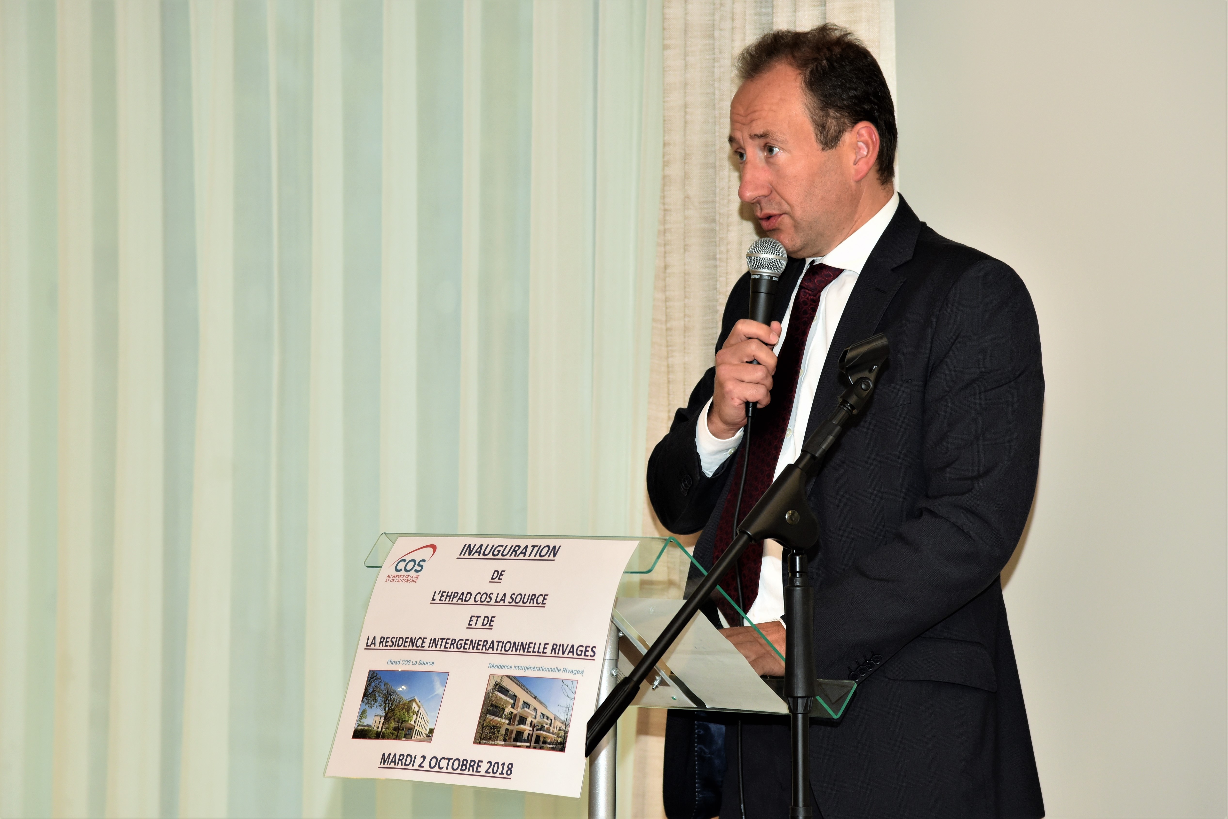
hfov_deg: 17.1
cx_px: 614
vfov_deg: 11.4
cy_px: 410
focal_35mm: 120
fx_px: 4095
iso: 800
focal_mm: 120
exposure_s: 1/100
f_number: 5
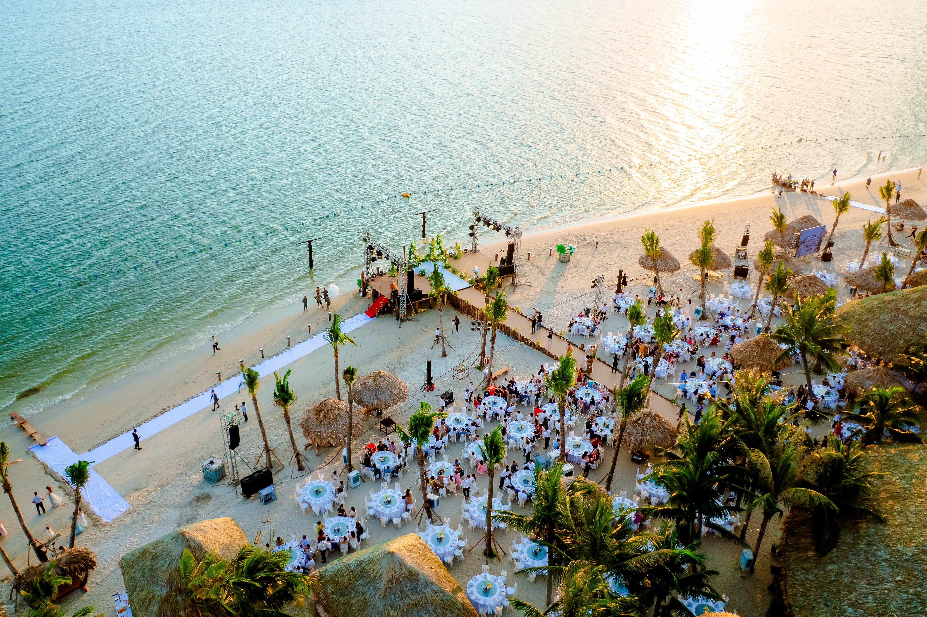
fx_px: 695
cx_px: 422
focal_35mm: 27
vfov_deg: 47.9
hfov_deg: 67.3
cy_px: 300
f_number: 2.8
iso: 100
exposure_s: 1/640
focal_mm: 8.38
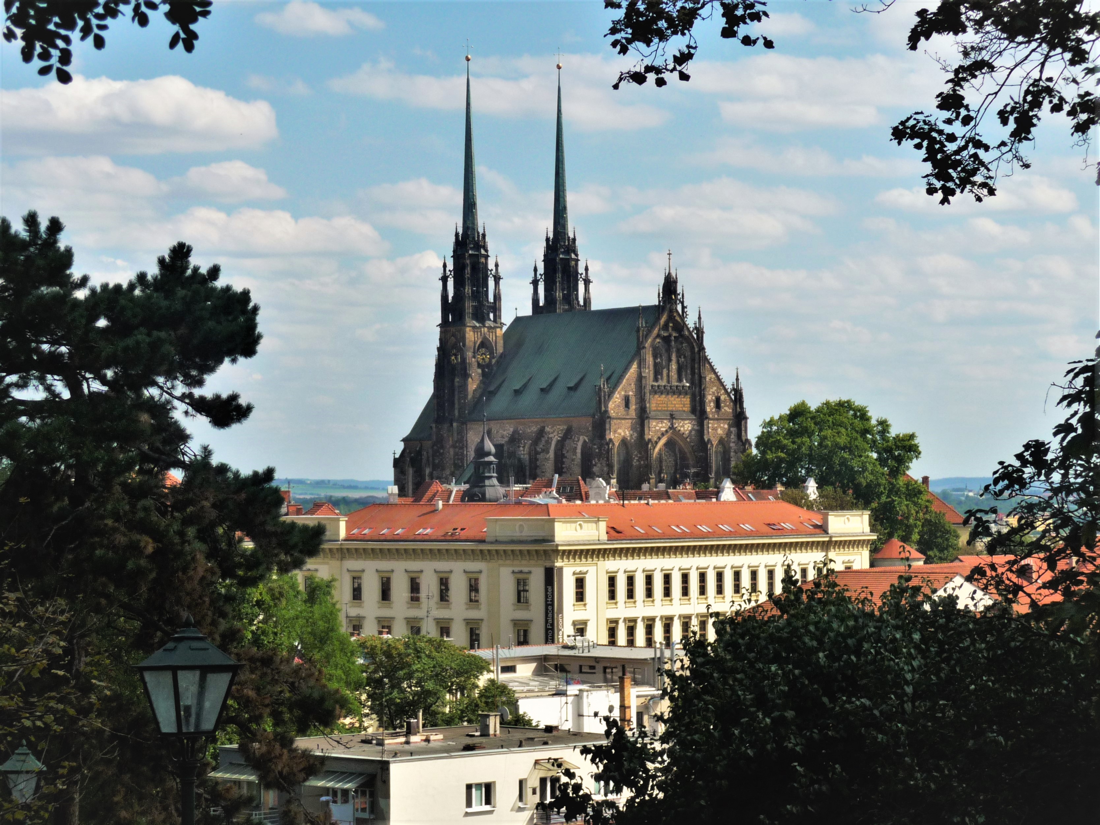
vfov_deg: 13.2
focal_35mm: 112
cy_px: 412
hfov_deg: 17.6
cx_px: 550
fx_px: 3559
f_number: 4.7
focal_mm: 19.1
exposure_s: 1/800
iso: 100
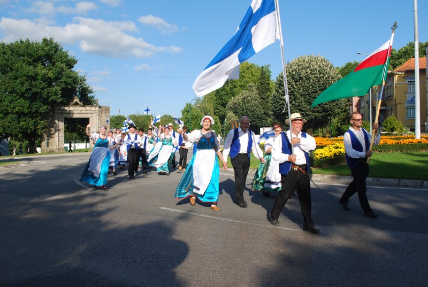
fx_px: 393
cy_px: 144
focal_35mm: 33
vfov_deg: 40.1
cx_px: 214
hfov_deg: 57.1
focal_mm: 22
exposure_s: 1/250
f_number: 8
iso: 100
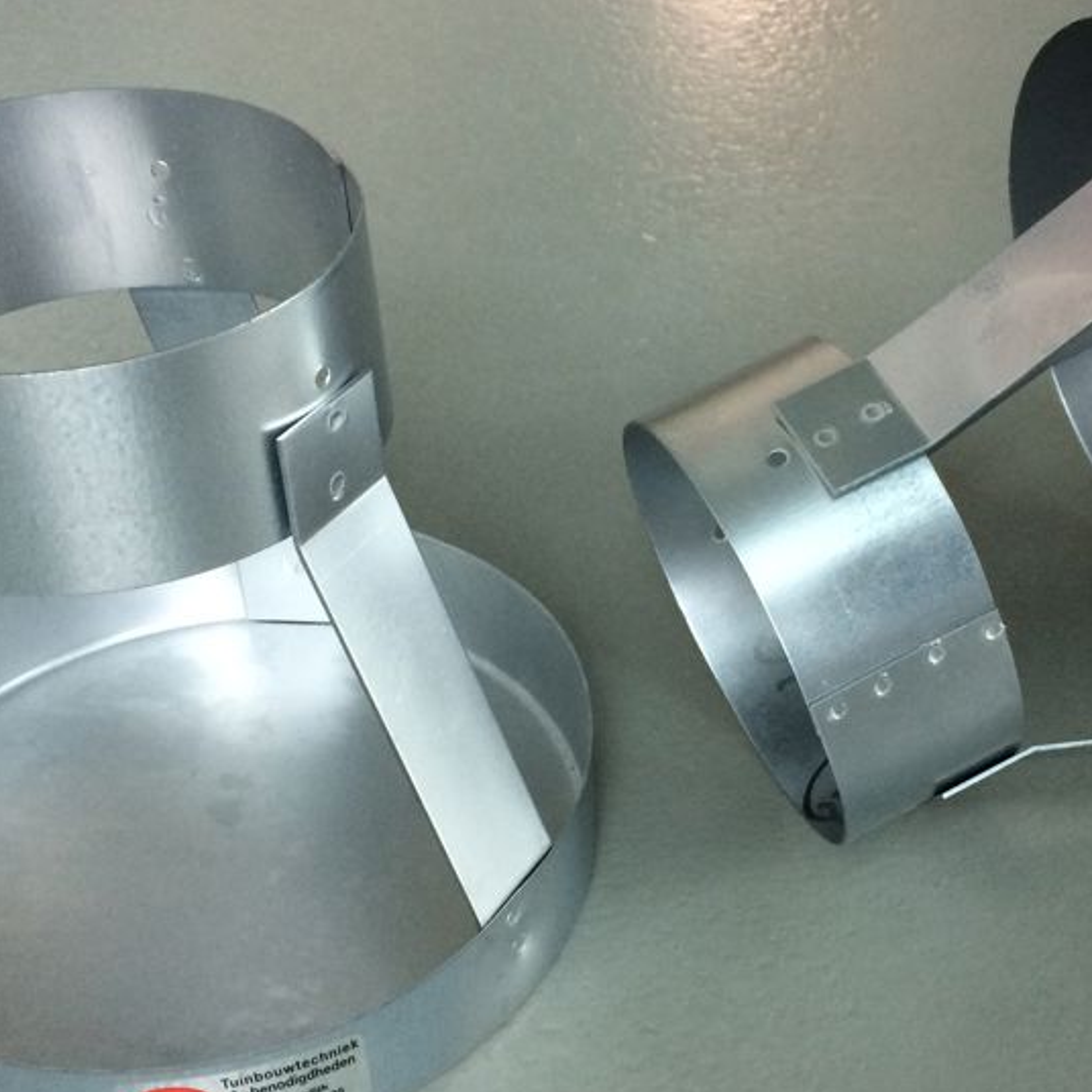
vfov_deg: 34.6
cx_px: 672
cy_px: 646
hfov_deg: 34.5
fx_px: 1749
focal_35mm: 49
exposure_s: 1/33
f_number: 2.2
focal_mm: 4.15
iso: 125
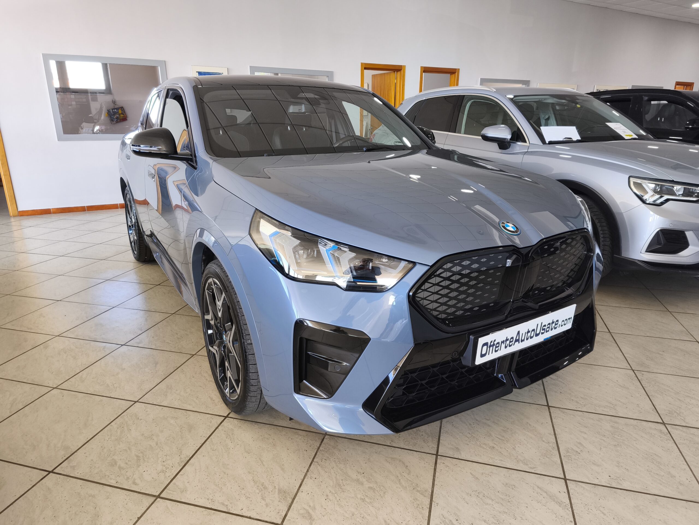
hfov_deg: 73.9
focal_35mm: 23
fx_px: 464
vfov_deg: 58.9
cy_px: 262
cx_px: 350
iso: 125
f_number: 1.7
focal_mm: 5.35
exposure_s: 1/100
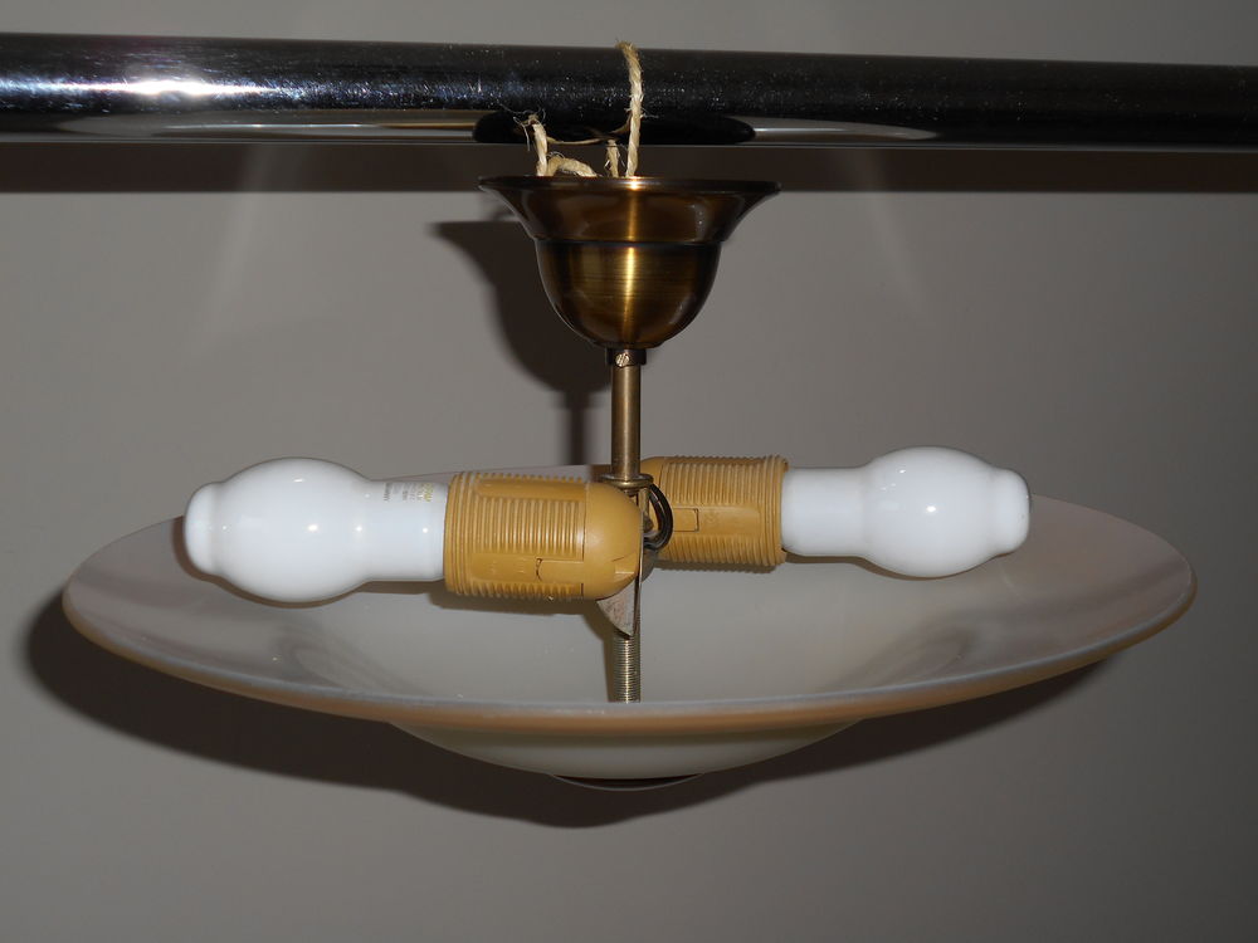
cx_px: 629
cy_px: 472
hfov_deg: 42.9
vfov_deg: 32.9
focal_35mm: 44
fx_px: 1599
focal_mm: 7.7
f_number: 4.2
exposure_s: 1/30
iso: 80
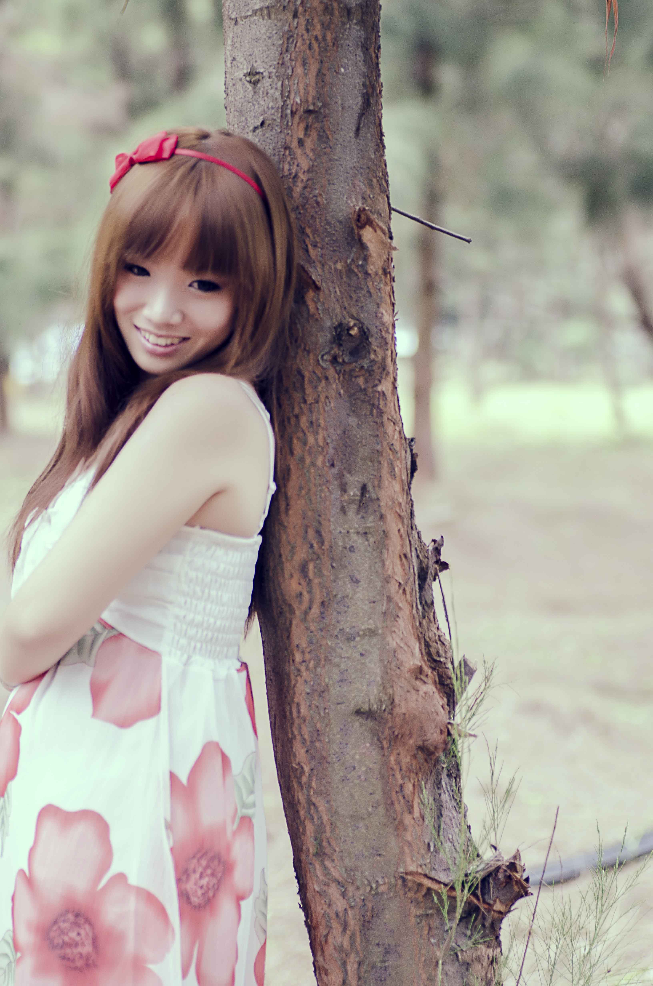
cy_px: 493
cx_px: 326
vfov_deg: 15.2
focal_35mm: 135
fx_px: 3689
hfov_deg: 10.1
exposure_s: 1/160
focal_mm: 90
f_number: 2.8
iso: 100
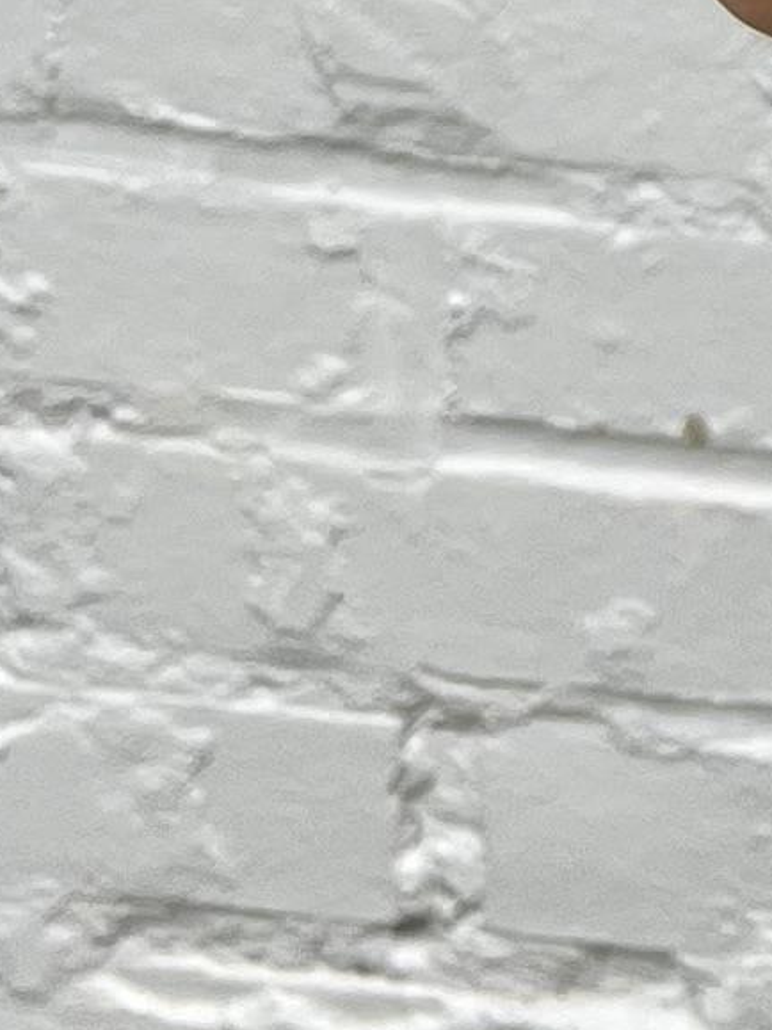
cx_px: 2051
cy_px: -1268
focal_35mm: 181
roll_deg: -0.3
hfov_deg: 7.5
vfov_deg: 9.9
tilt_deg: -11.1
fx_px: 5384
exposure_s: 1/304
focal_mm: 5.1
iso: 50
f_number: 1.6
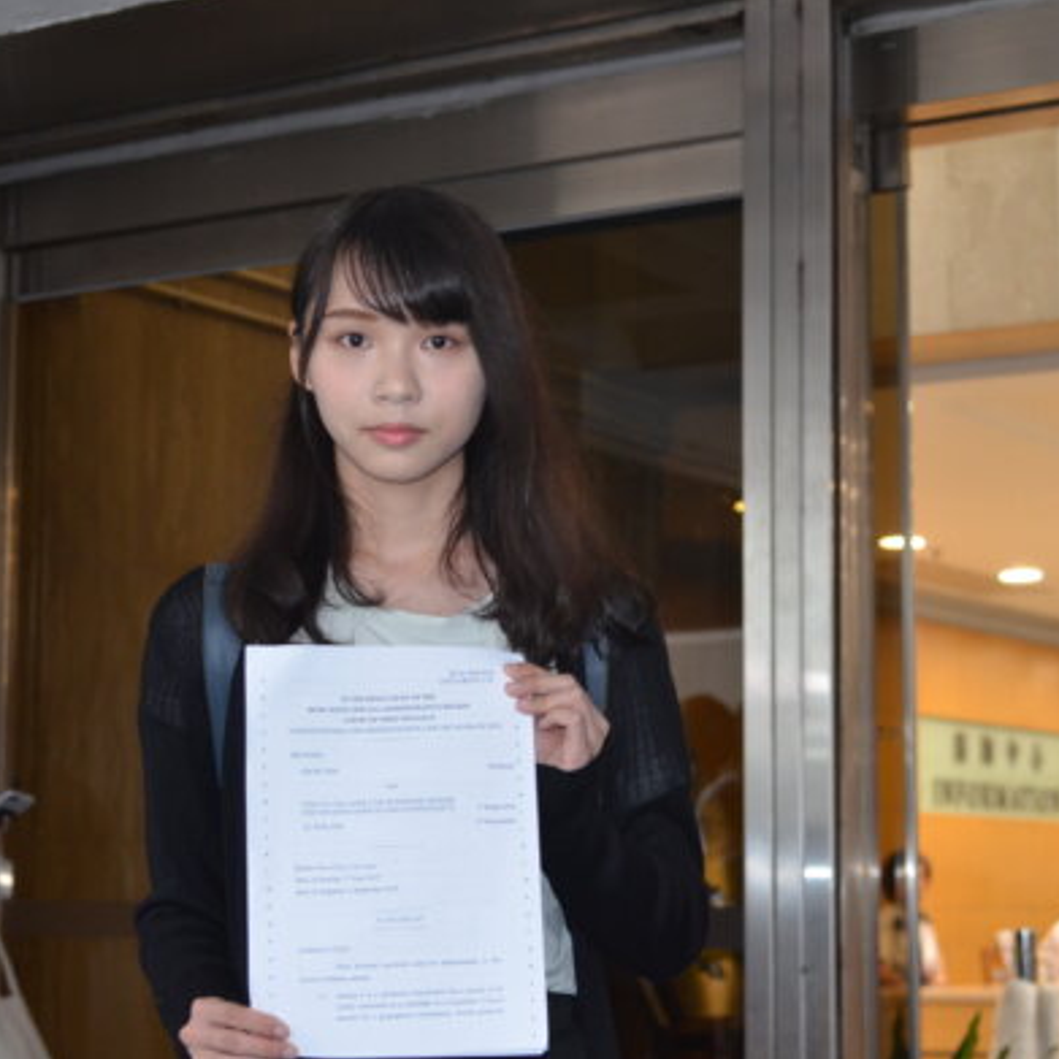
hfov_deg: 22.2
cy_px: 527
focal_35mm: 78
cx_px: 496
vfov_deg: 22.2
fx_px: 2700
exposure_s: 1/60
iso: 800
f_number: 4
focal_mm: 40
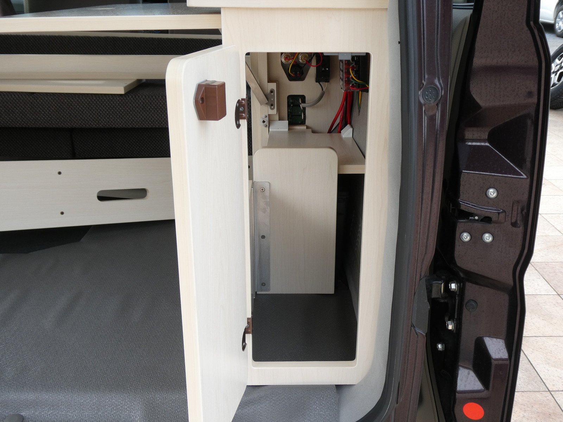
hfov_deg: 52.6
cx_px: 282
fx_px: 569
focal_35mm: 35
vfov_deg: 40.7
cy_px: 211
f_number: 3.7
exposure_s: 1/125
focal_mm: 6.3
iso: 80
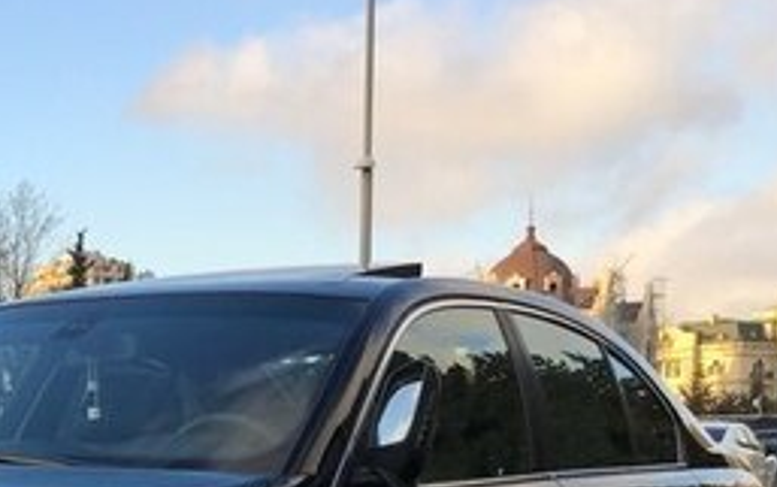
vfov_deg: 15.4
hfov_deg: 25.2
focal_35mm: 79
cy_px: 715
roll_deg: +0.4
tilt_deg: -7.7
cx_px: 54
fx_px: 1674
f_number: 2.2
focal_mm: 4.15
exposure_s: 1/300
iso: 25
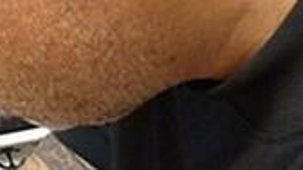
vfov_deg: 7.5
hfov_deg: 13.0
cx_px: -155
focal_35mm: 156
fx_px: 1252
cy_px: 311
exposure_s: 1/30
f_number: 3
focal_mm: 5.3
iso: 250
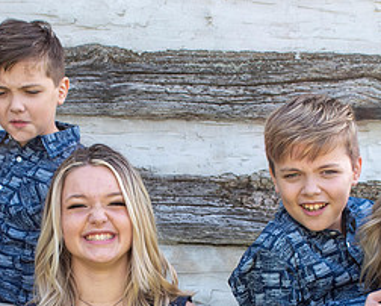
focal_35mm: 110
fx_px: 1241
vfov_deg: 13.9
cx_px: 159
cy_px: 267
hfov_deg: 17.4
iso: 400
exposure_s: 1/200
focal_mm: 34
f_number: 7.1
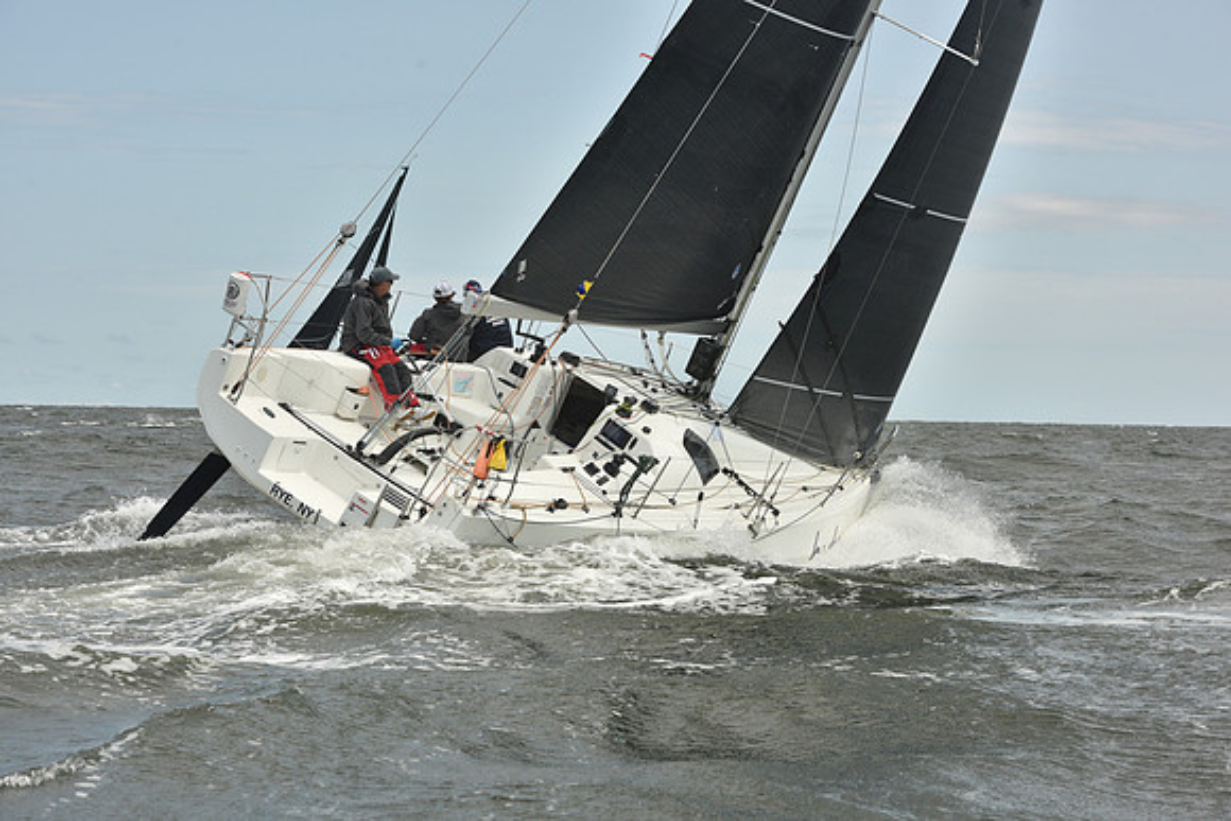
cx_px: 616
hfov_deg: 20.8
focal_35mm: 98
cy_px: 410
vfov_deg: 14.0
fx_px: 3352
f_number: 9
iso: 250
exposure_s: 1/800
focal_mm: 98
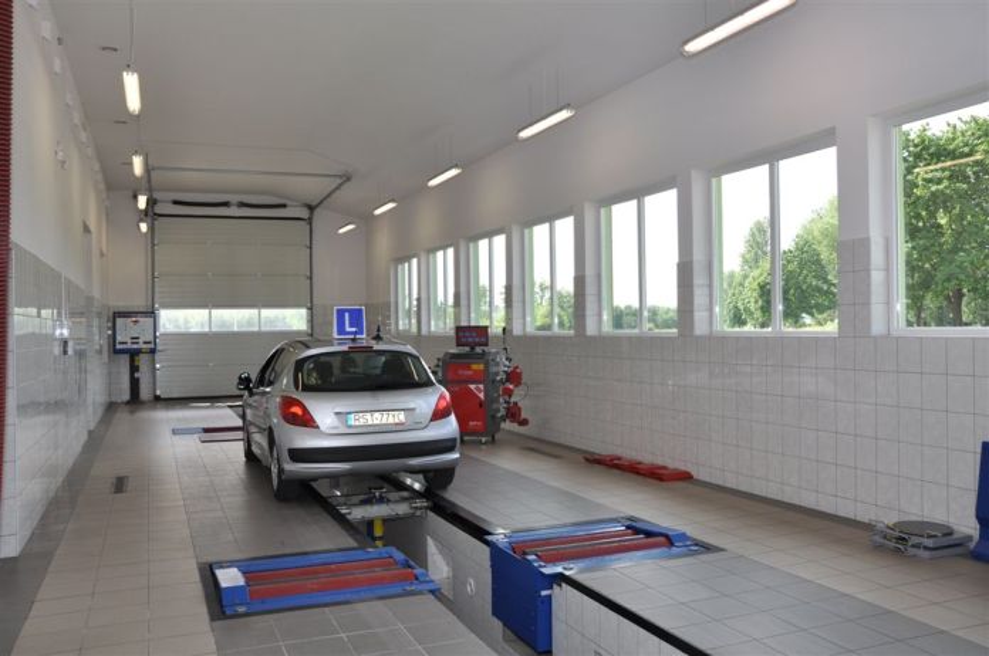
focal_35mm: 32
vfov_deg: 41.6
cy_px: 328
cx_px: 494
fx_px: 864
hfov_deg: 59.6
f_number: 6.3
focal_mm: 21
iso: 200
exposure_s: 1/160
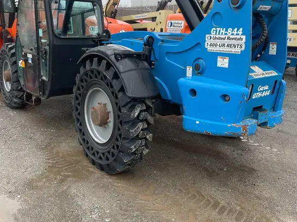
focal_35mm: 35
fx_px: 300
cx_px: 149
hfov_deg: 52.7
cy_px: 84
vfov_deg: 40.4
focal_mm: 4.2
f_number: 1.6
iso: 50
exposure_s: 1/362
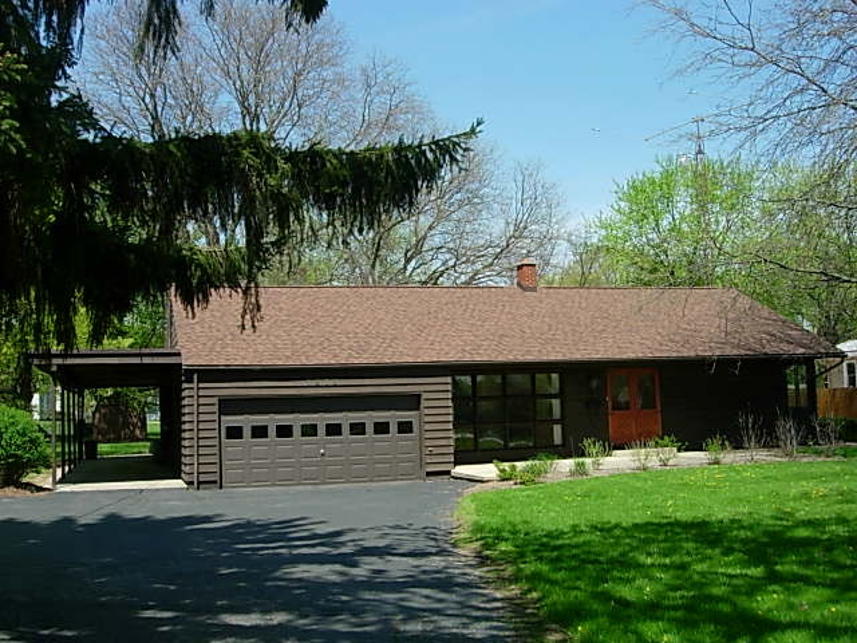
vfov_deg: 37.7
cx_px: 428
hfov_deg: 49.0
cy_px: 322
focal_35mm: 38
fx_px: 941
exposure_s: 1/483
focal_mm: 7.8
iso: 79
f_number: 4.8
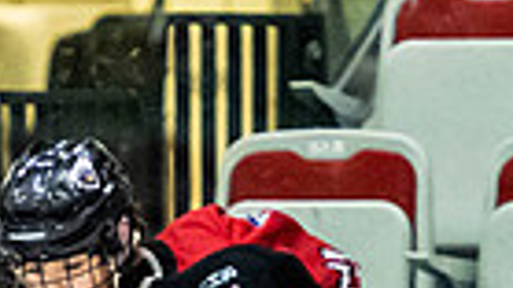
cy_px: 726
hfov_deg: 1.7
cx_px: 94
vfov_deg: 0.9
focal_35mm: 1303
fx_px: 17714
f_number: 2.8
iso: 3200
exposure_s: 1/640
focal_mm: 145
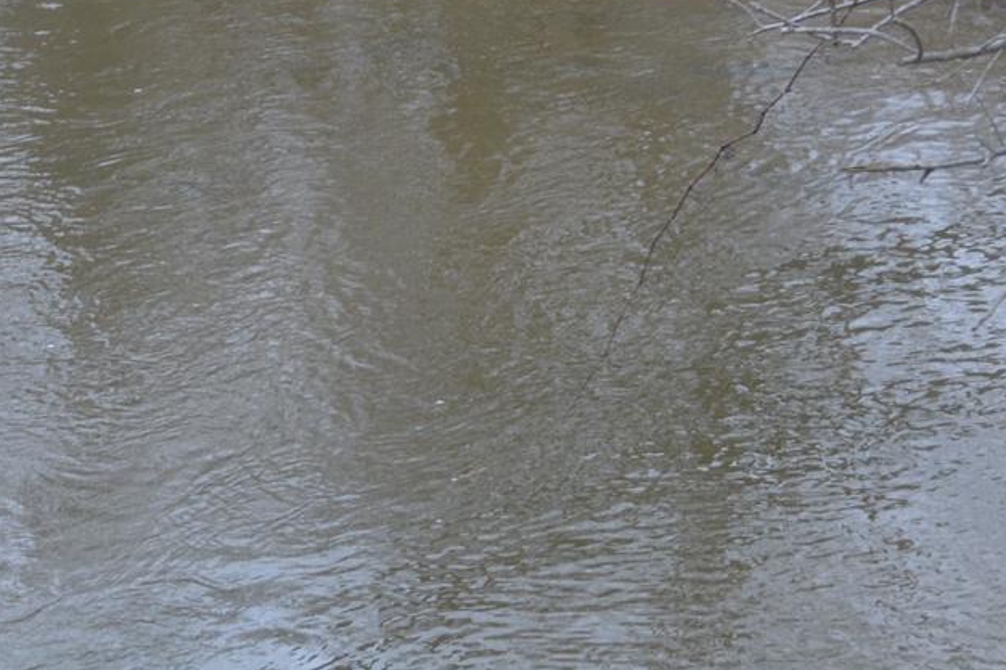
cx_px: 381
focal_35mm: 157
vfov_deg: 8.5
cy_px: -414
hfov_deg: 13.1
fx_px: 4386
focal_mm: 32
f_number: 5.6
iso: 400
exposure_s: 1/125
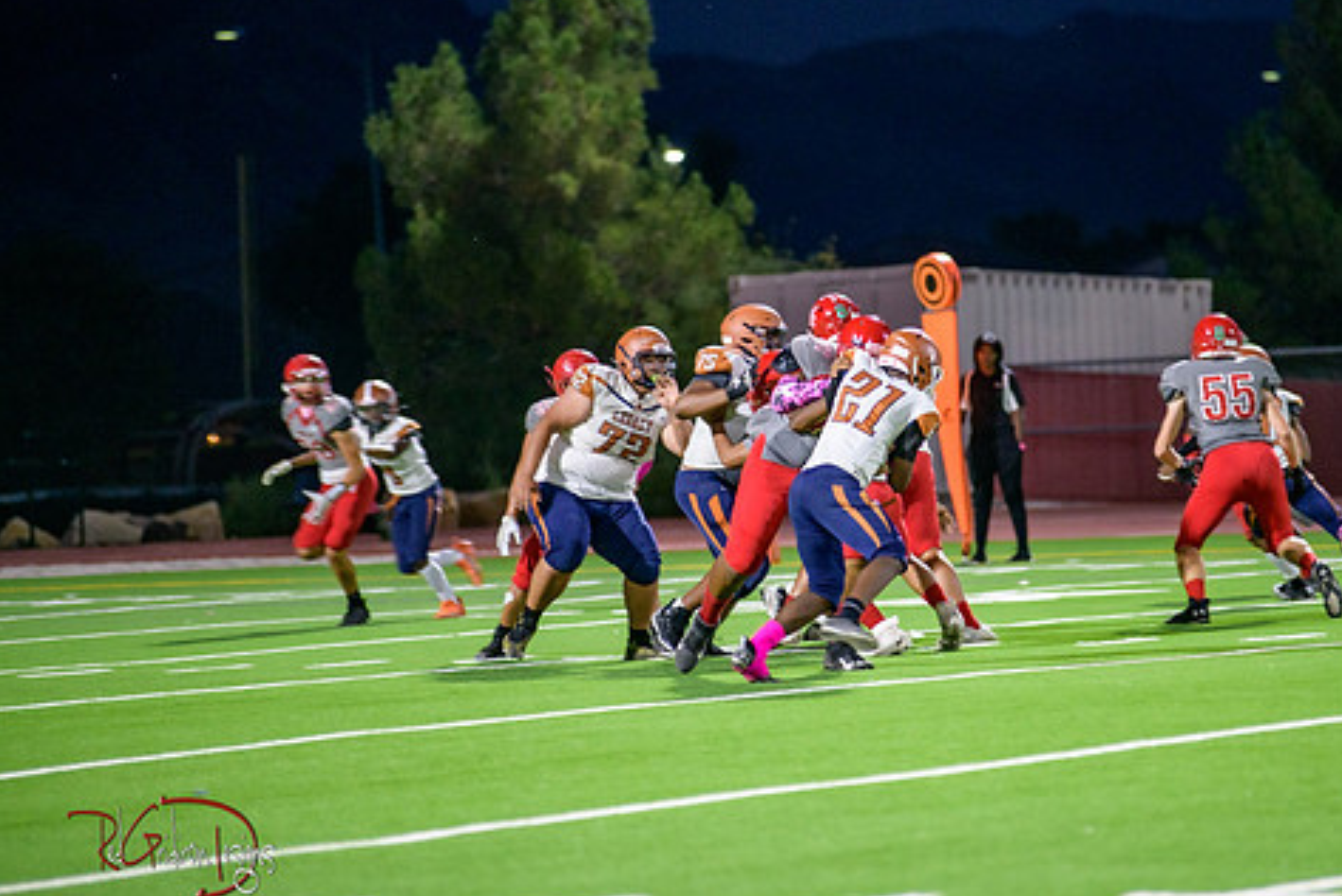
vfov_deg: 5.6
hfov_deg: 8.4
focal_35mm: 245
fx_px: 9138
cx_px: 817
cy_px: 438
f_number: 2.8
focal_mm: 200
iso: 1600
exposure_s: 1/250
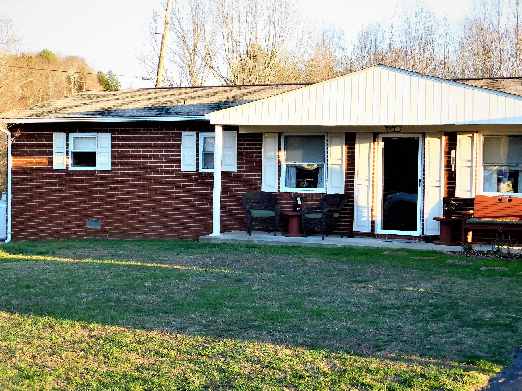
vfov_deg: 25.7
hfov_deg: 33.8
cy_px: 181
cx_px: 261
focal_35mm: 57
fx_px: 860
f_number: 3.7
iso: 125
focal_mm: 8
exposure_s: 1/125
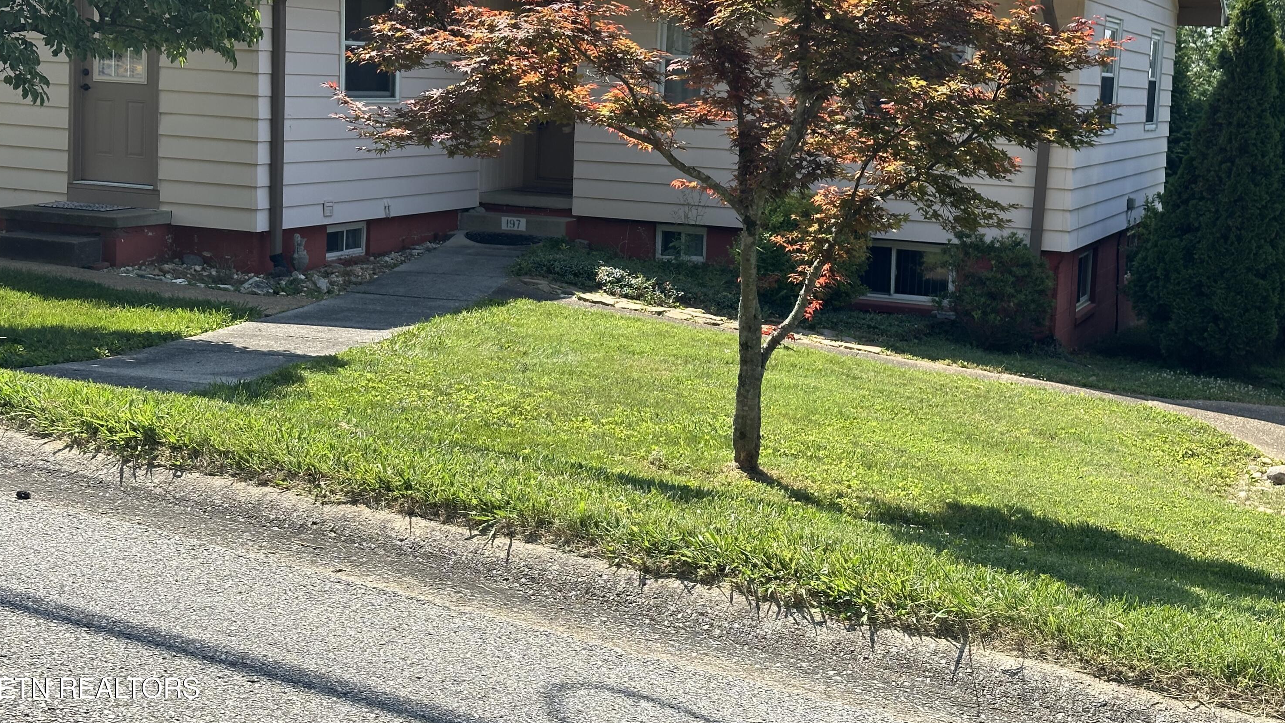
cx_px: 645
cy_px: 244
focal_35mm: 53
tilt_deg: -6.2
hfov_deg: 39.2
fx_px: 1806
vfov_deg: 22.5
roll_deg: -3.0
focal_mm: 6.86
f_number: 1.78
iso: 64
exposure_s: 1/1953
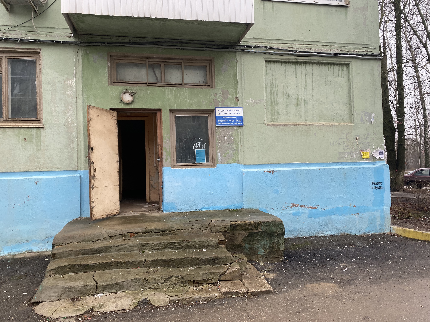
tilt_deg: +0.4
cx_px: 215
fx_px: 323
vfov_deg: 53.1
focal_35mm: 26
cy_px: 161
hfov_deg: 67.3
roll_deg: +2.2
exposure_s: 1/121
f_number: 1.8
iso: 64
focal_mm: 4.25
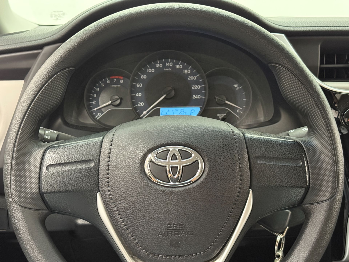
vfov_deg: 30.3
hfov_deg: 39.7
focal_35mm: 48
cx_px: 174
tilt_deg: -16.5
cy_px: 131
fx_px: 484
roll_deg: -0.8
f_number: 1.78
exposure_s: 1/30
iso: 640
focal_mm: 6.76
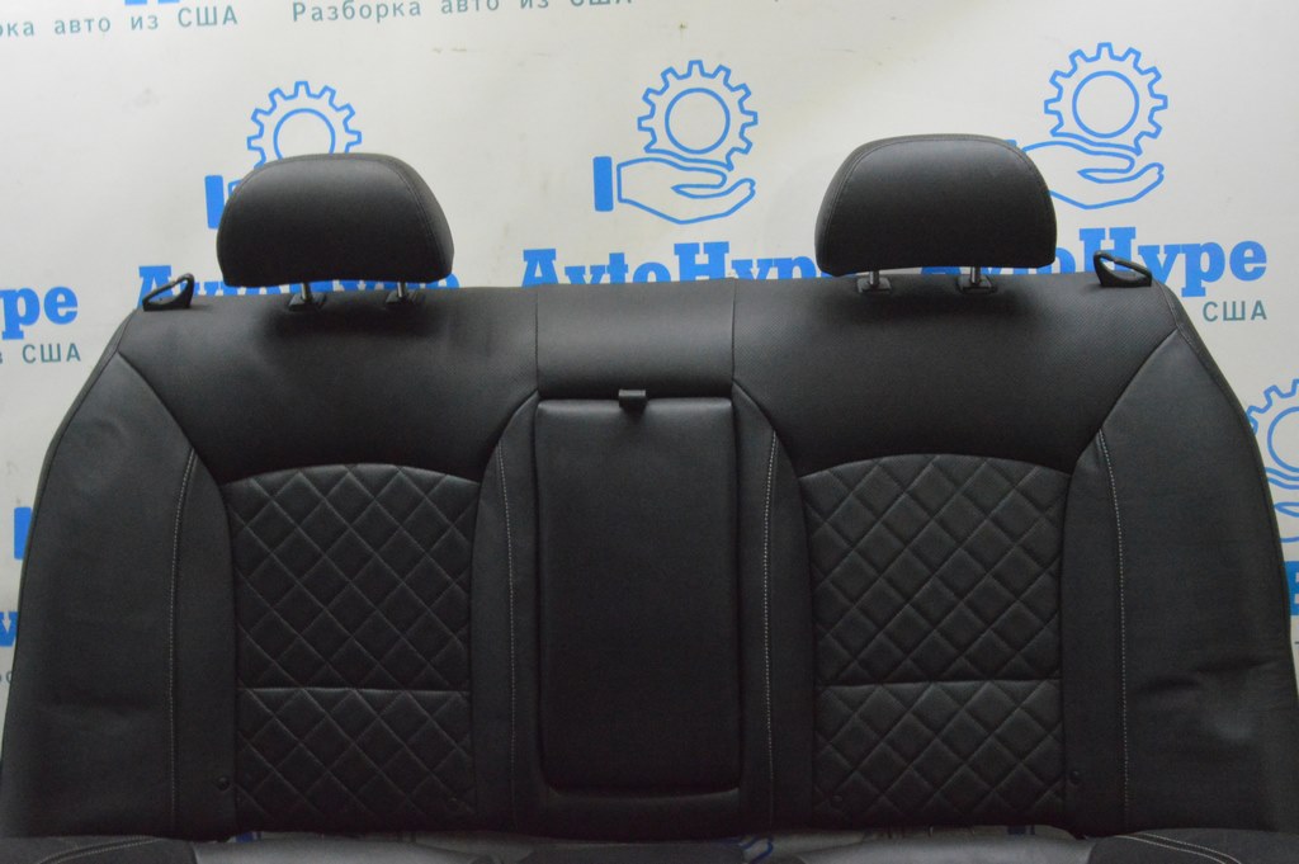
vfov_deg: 39.9
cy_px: 432
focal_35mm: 33
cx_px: 650
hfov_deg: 57.3
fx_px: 1190
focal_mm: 22
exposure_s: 1/20
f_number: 20
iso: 6400
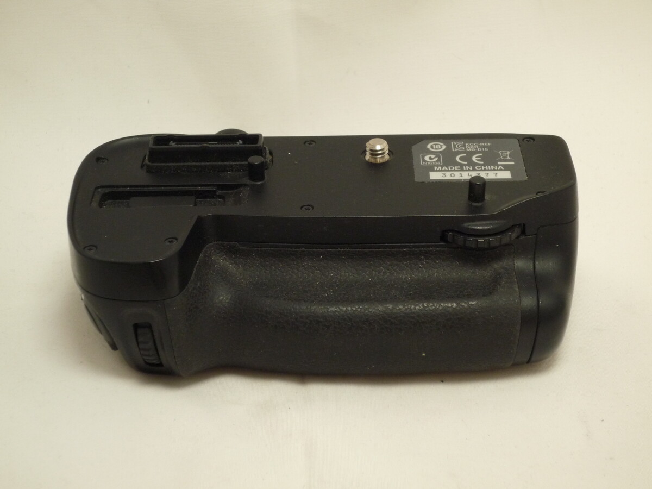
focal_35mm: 70
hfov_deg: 27.8
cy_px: 244
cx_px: 326
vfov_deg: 21.0
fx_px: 1318
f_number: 4.9
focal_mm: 12.2
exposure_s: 1/60
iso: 250
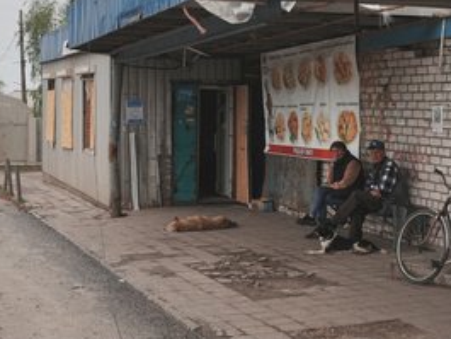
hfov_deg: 33.2
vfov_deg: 25.1
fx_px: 756
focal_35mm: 58
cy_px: 117
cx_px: 259
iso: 400
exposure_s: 1/5000
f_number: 5
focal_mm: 40
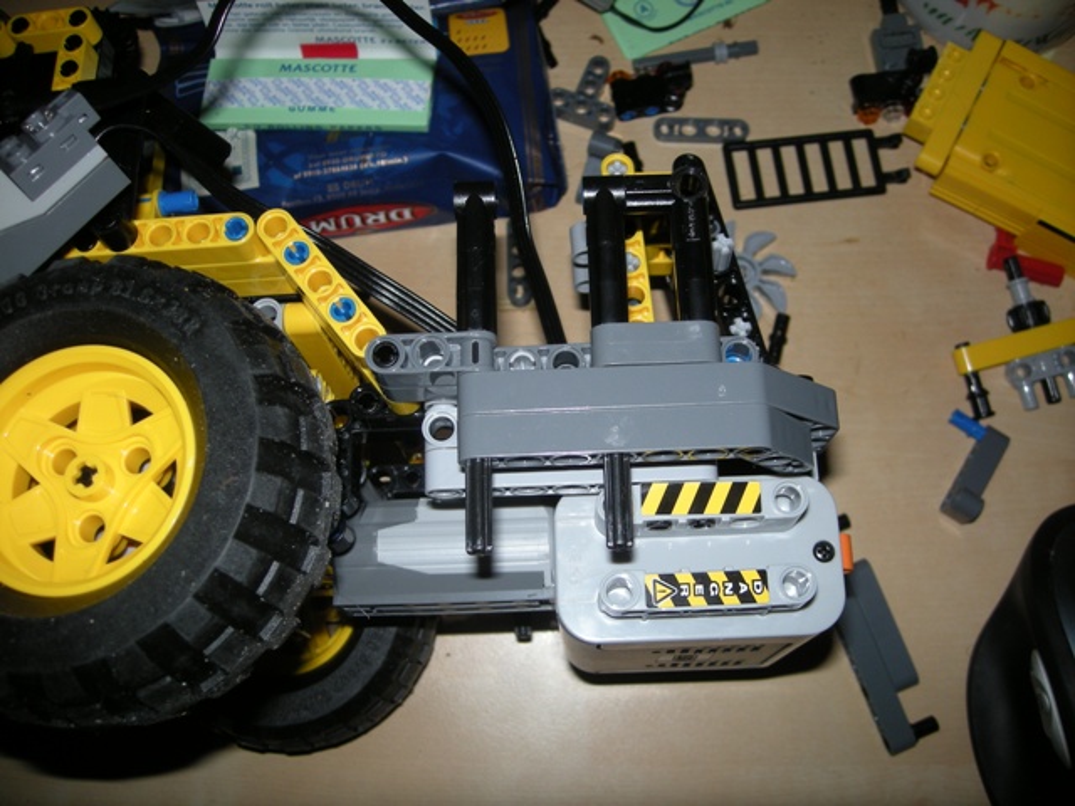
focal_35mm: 35
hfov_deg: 52.6
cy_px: 403
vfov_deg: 40.7
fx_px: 1087
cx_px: 538
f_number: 5.7
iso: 64
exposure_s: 1/60
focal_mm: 5.7
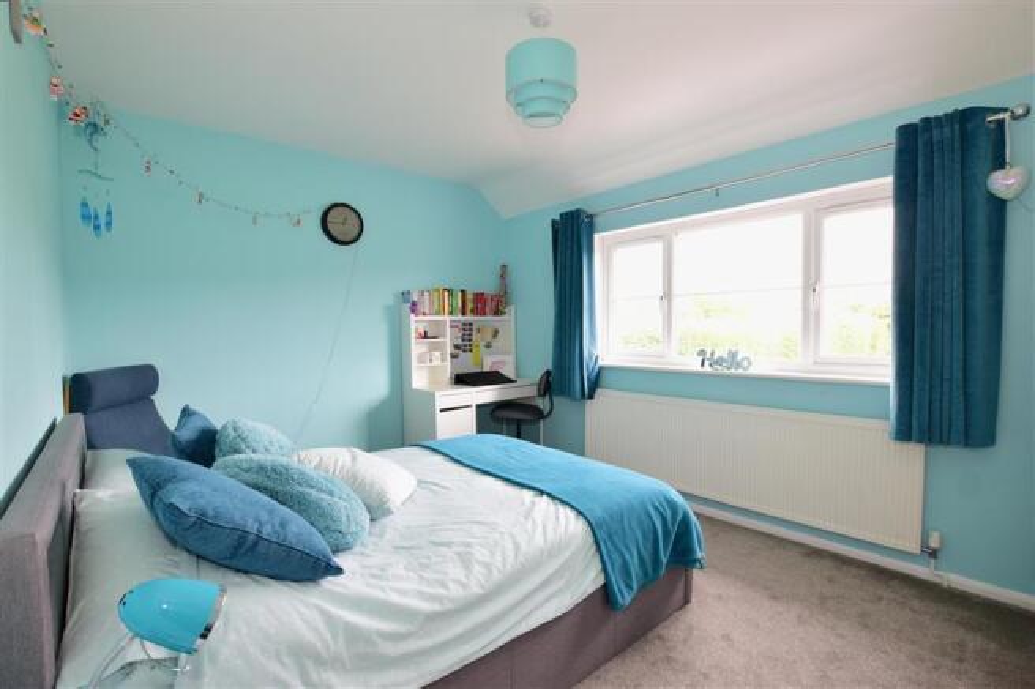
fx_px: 431
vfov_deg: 77.3
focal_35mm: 15
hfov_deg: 100.4
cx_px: 518
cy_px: 344
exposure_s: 1/20
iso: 400
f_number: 6.3
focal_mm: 10
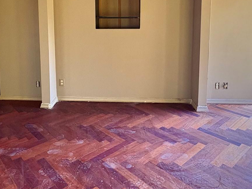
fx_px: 226
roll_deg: +0.2
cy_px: 38
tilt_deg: -5.2
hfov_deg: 58.3
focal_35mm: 31
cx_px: 117
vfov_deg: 43.3
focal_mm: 2.22
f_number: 2.2
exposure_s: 1/60
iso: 400
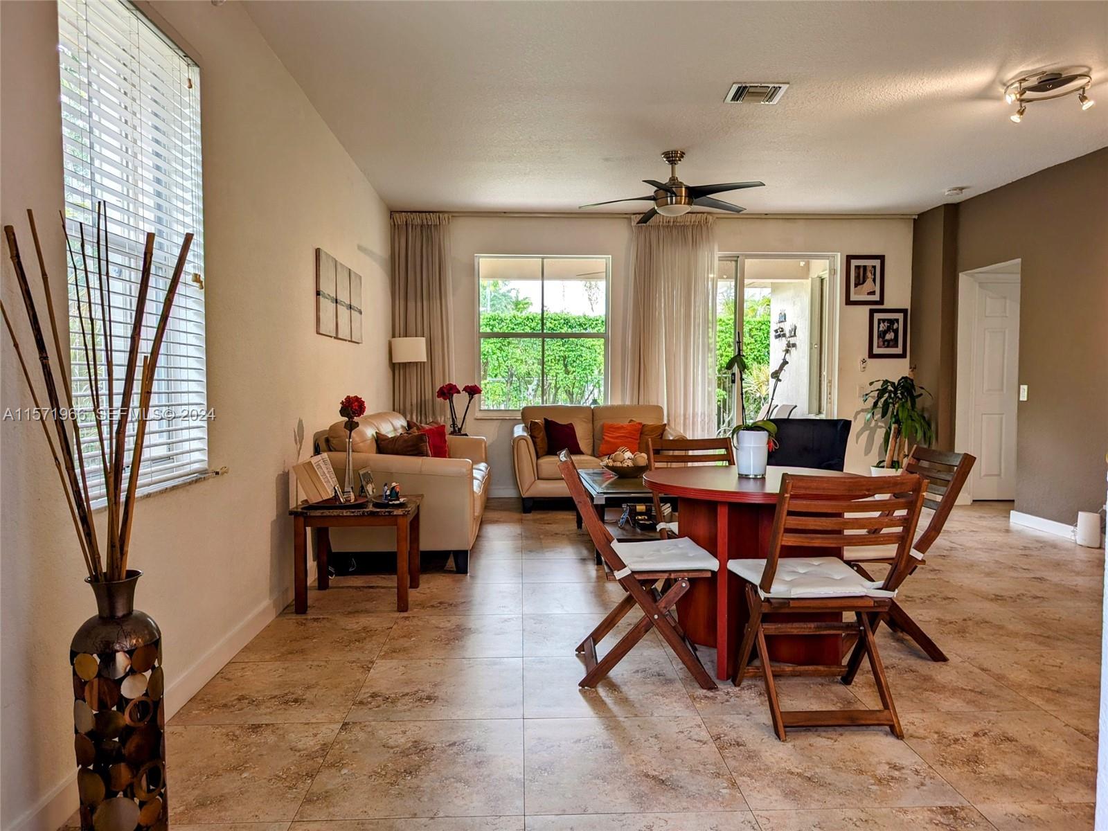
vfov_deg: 56.8
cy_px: 416
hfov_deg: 71.6
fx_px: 768
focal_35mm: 24
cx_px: 554
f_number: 1.68
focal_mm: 6.9
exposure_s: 1/60
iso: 21
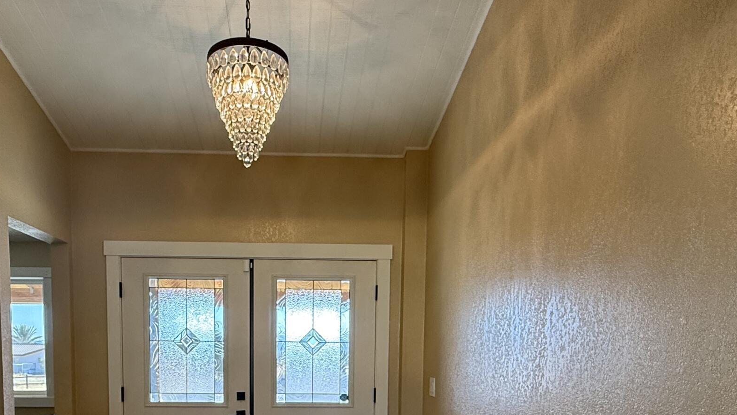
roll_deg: -0.7
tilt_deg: -3.6
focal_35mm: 29
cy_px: 389
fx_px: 567
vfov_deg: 37.1
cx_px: 314
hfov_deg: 65.7
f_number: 2.2
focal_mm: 2.22
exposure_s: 1/120
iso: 160
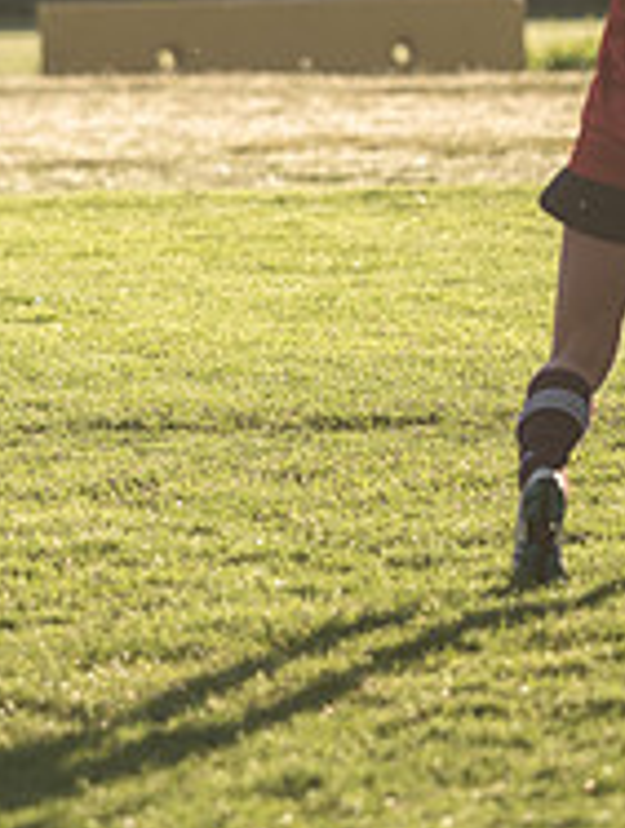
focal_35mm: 720
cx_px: -104
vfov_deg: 2.7
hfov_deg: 2.1
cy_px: -53
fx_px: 17274
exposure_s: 1/1000
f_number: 2.8
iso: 320
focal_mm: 150
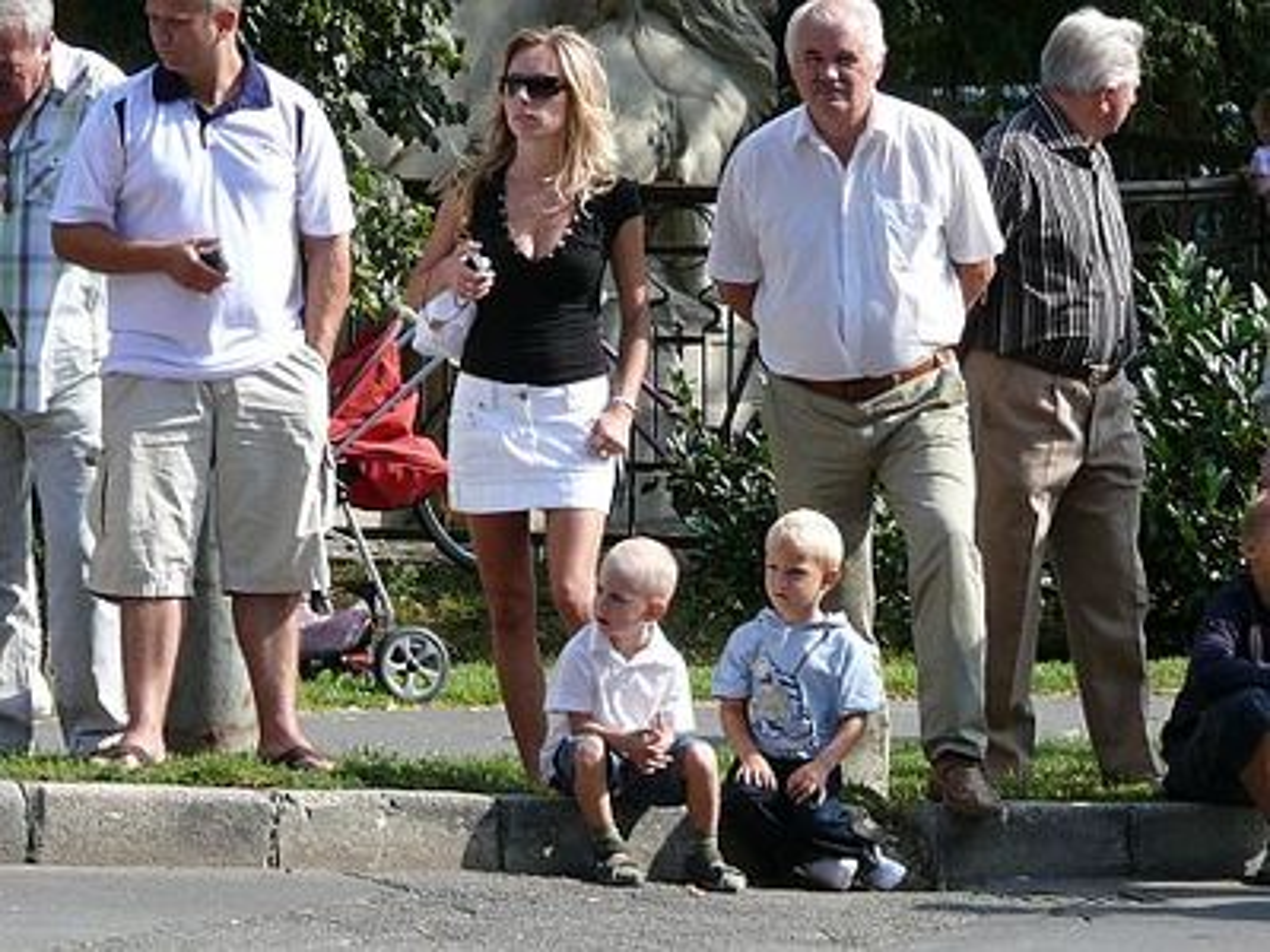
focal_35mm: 362
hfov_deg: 5.5
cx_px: 635
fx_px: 13281
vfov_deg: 4.1
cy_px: 476
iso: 100
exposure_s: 1/250
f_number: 5.6
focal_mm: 43
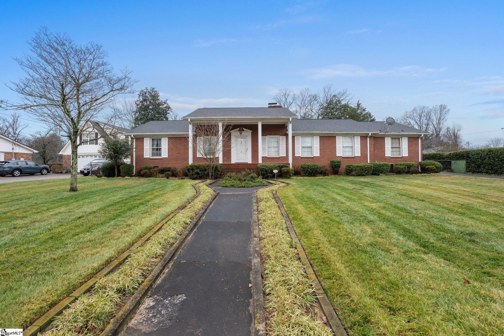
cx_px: 252
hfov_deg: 96.7
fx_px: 224
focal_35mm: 16
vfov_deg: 73.7
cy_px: 168
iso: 200
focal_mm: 16
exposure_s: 1/60
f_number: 9
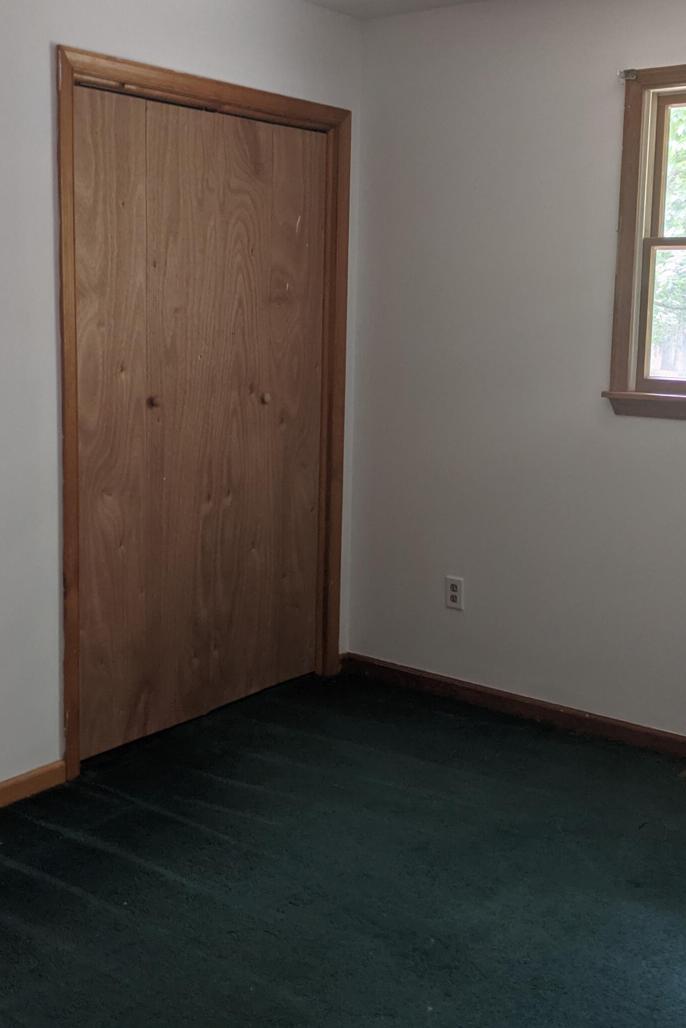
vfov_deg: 47.4
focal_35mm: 41
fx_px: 1172
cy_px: 477
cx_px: 320
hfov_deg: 32.6
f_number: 1.8
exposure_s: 1/24
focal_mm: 4.44
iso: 85
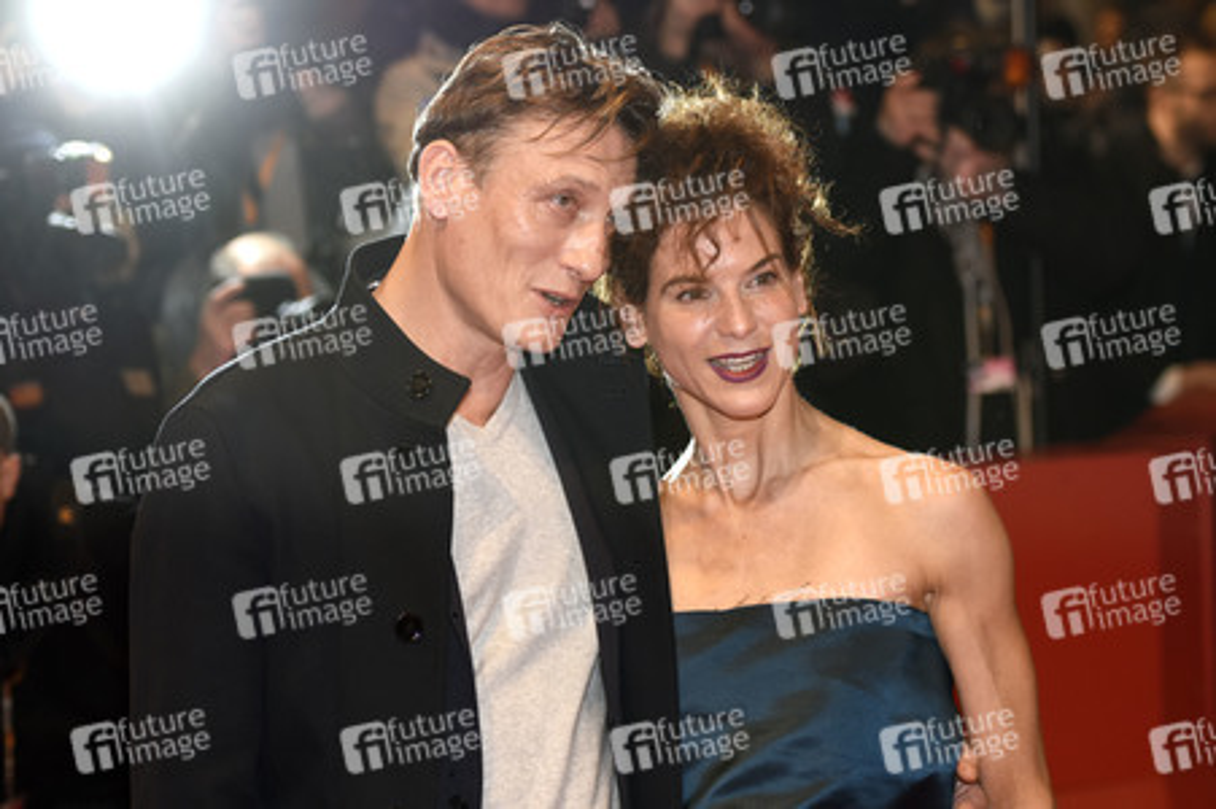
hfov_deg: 19.5
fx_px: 3544
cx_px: 608
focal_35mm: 105
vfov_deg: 13.0
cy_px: 404
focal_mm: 70
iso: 640
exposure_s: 1/500
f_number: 3.2
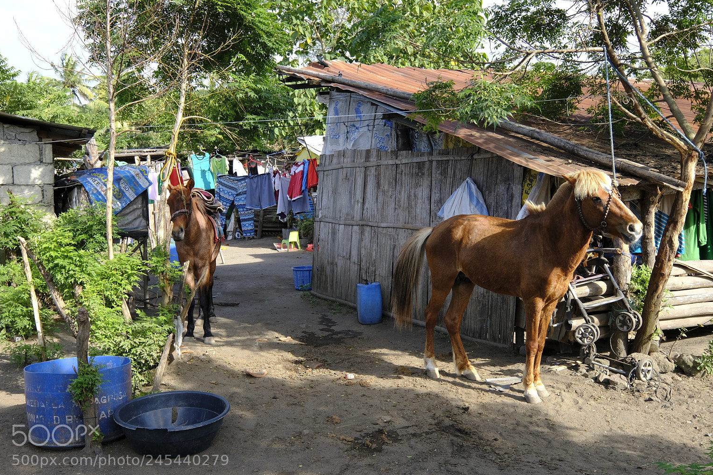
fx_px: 752
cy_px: 246
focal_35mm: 38
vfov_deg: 35.0
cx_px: 359
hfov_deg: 50.7
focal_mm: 24
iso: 200
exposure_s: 1/100
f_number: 9
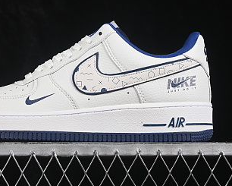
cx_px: 87
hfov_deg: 16.7
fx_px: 790
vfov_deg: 13.4
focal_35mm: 115
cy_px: 63
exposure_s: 1/80
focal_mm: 50
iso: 160
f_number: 8
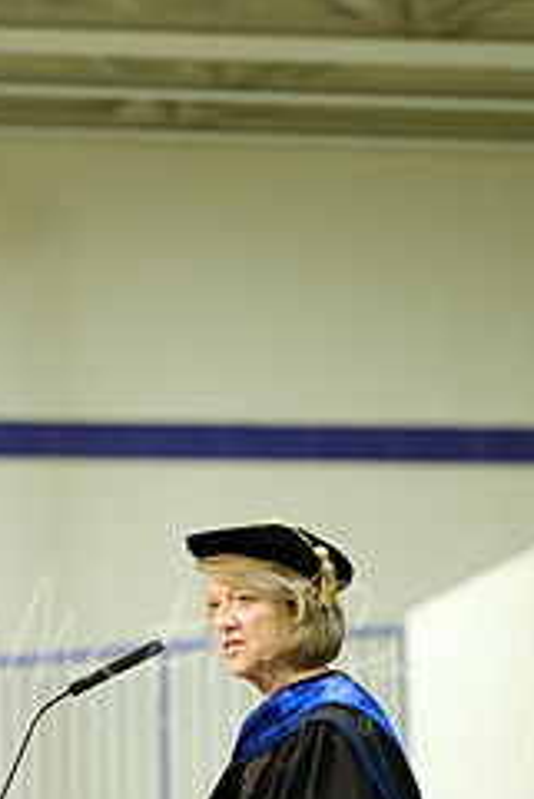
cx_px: 318
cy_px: 660
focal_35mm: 265
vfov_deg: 7.8
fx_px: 5887
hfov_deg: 5.2
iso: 1600
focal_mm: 94.5
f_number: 2.8
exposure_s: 1/125
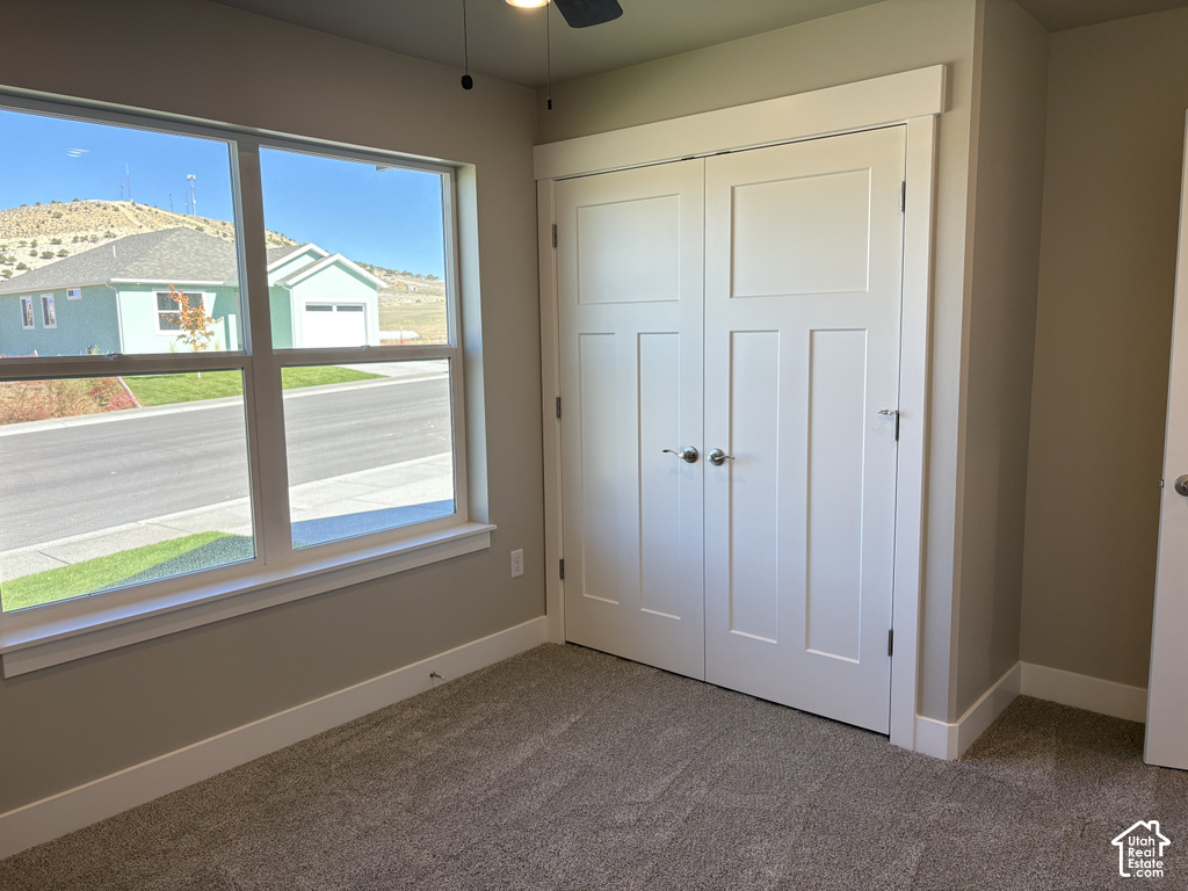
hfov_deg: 67.3
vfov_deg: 53.1
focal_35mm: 26
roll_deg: +1.0
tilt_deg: -6.7
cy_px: 446
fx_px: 892
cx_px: 594
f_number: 1.6
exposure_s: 1/240
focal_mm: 5.96
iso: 80
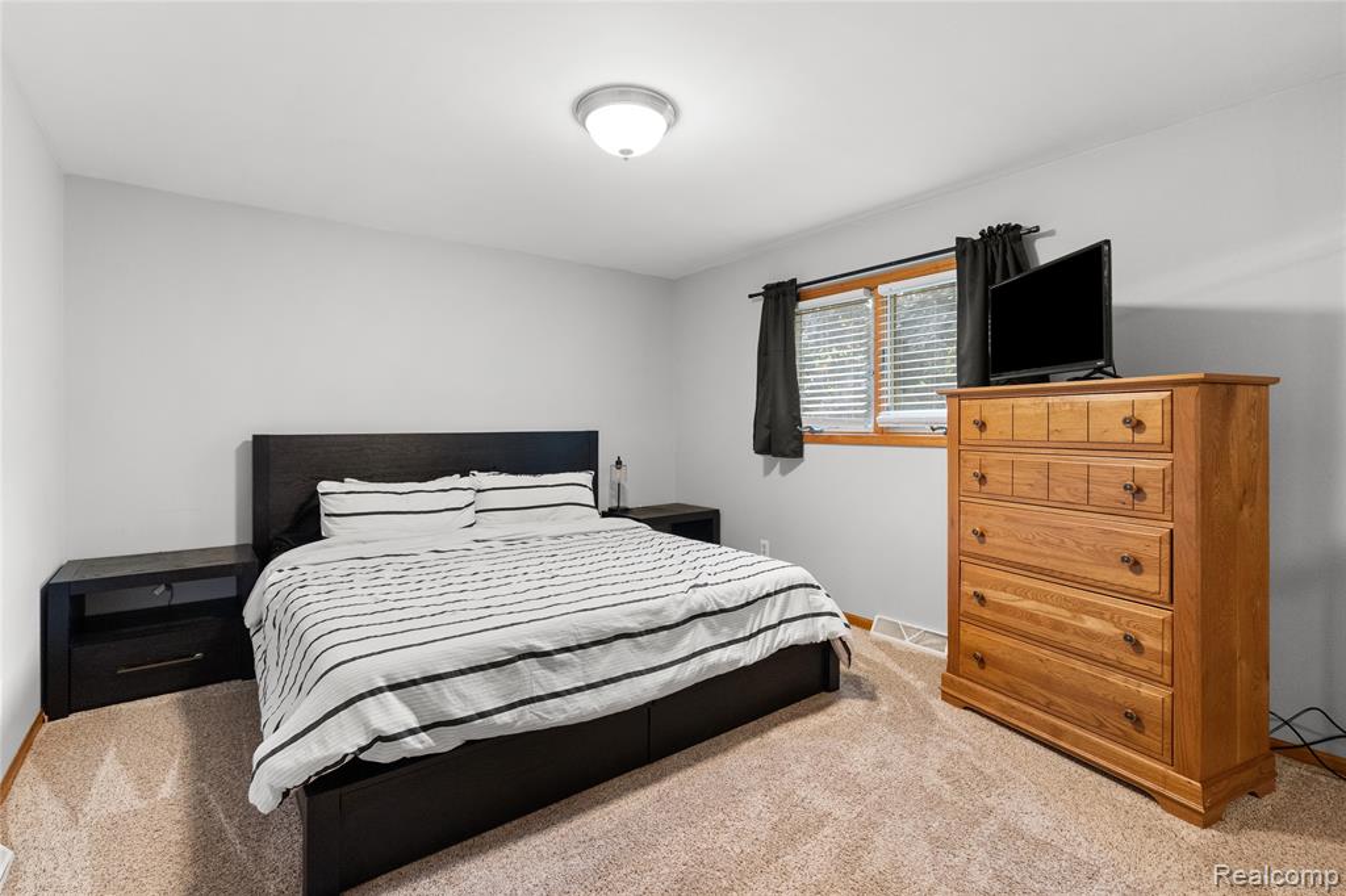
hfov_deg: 96.8
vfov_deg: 73.7
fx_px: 598
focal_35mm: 16
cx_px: 673
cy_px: 448
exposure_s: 1/30
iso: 4000
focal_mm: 16
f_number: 5.6
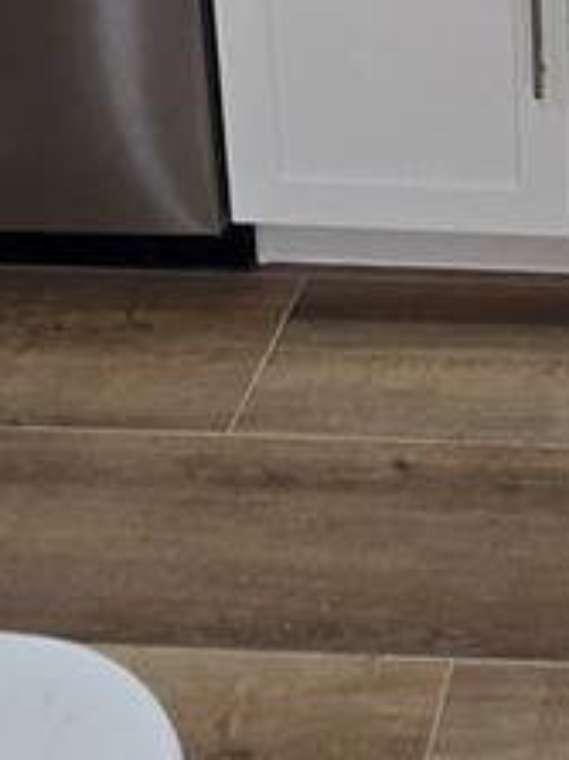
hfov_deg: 18.9
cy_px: -358
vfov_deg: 22.9
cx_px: 814
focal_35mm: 70
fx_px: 1536
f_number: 2.2
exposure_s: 1/60
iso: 64
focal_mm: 2.2
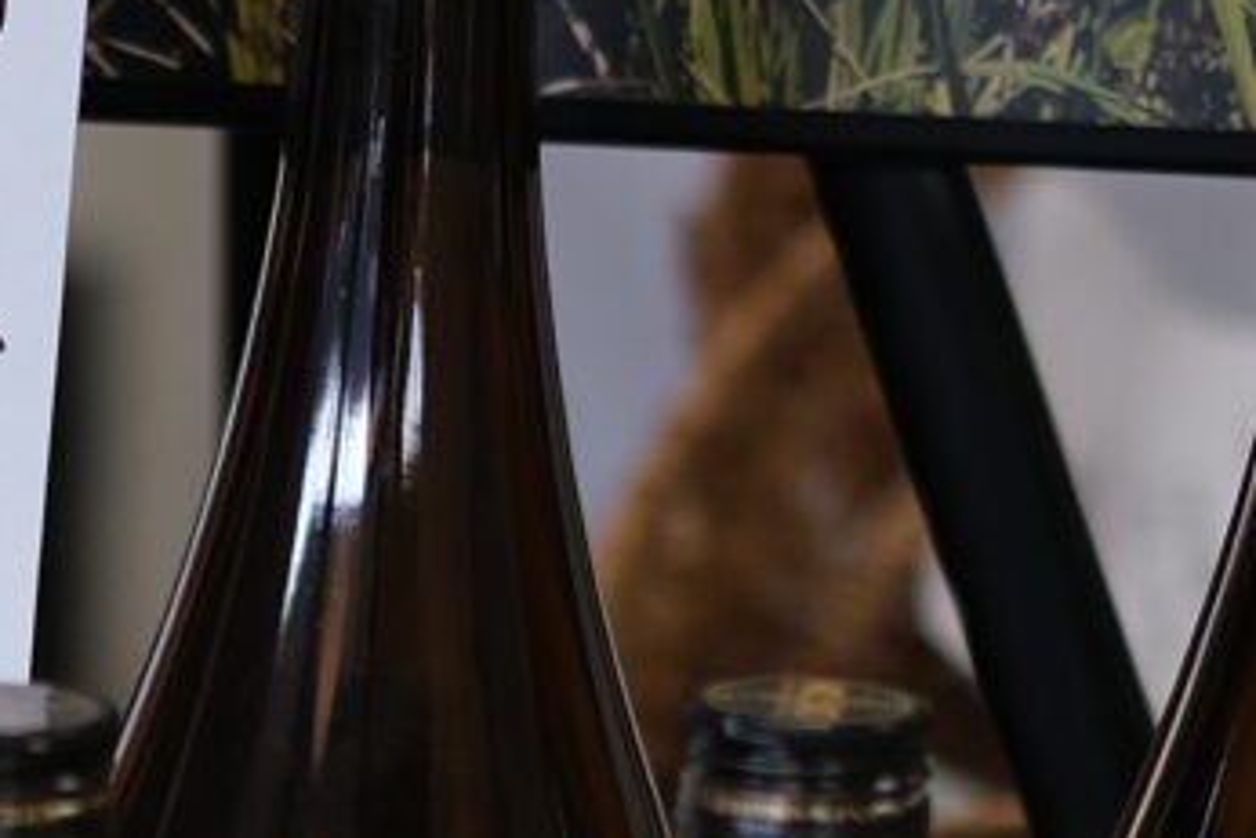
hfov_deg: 7.0
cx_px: -250
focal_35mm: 294
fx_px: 10261
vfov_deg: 4.7
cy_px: 1063
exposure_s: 1/900
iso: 320
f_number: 1.4
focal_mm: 35
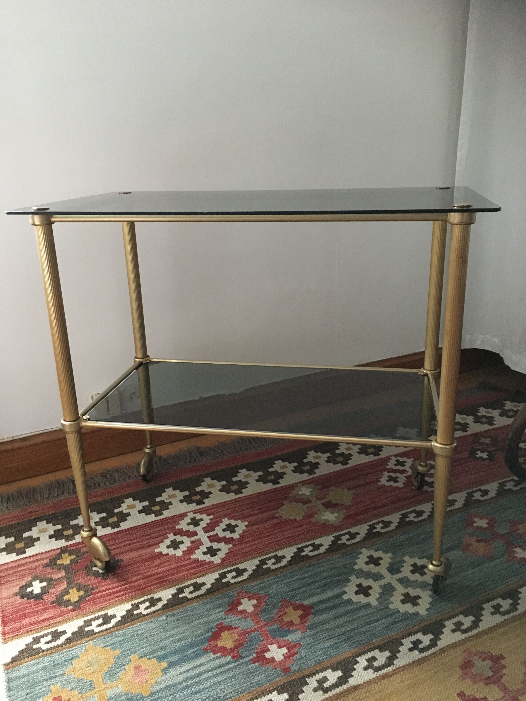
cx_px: 263
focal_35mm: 29
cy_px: 350
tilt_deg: -17.6
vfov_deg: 61.7
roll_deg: +2.5
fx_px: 588
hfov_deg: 48.2
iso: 500
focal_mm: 4.15
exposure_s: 1/17
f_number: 2.2
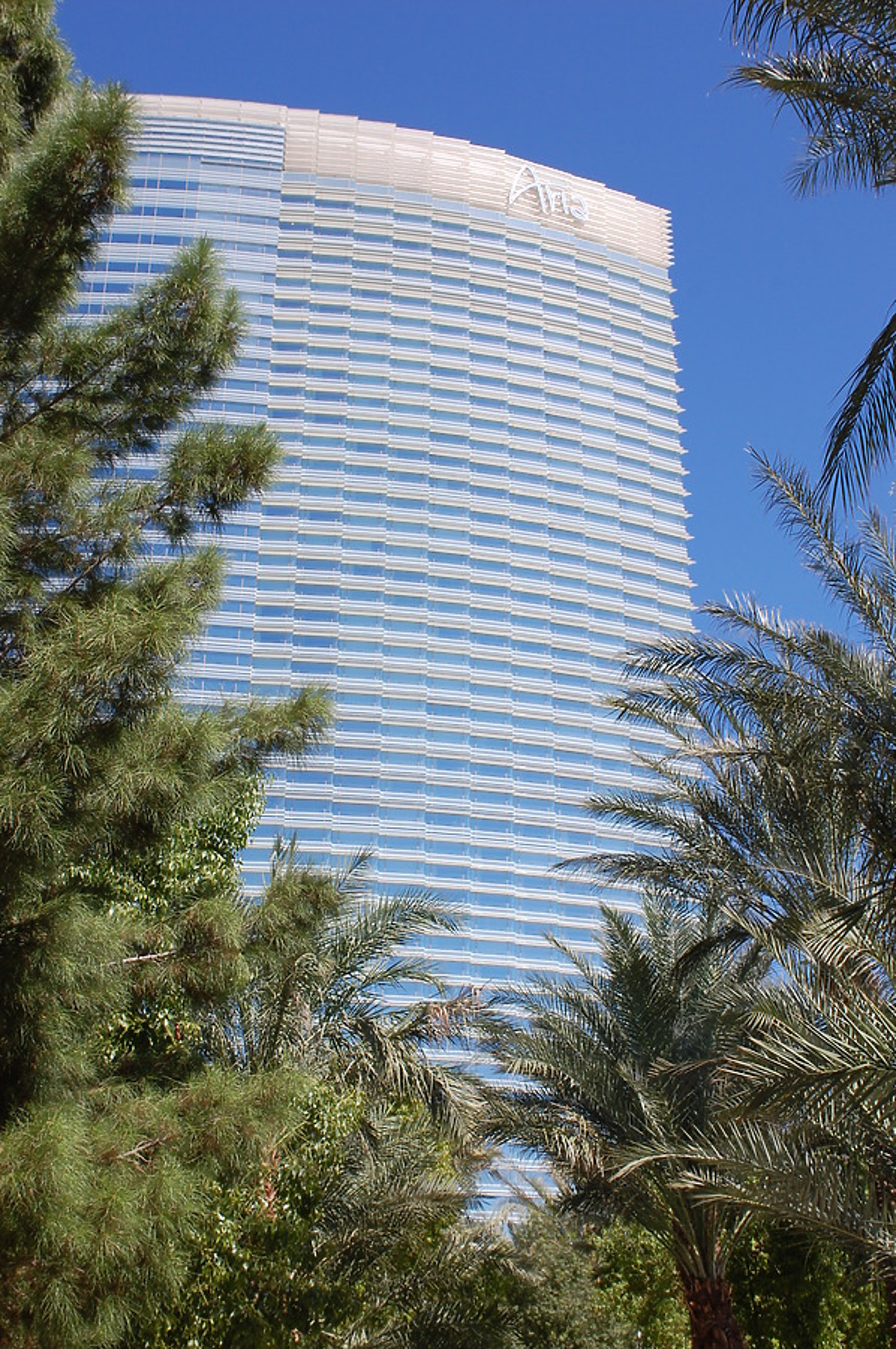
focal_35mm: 42
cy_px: 674
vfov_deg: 46.4
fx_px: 1572
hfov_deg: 31.8
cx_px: 448
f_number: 9
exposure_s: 1/320
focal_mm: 28
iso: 200
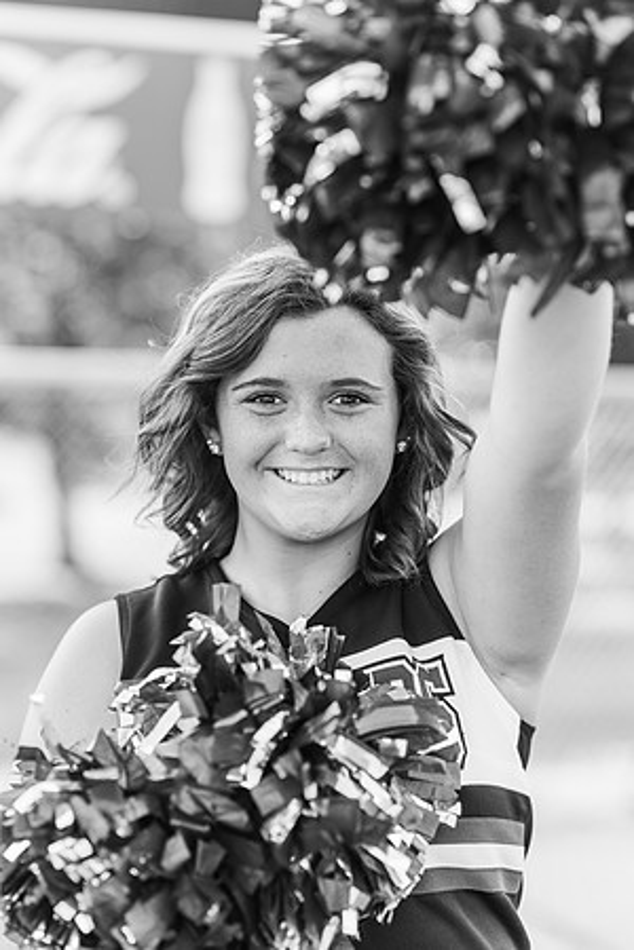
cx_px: 317
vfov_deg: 23.9
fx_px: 2245
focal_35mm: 85
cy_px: 475
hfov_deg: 16.1
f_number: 2.8
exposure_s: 1/640
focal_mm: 85
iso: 200
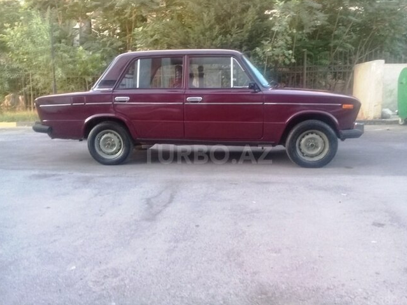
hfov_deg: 56.8
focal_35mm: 32
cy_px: 154
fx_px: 376
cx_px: 207
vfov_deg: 44.2
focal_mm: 3.3
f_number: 2.2
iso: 100
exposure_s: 1/33
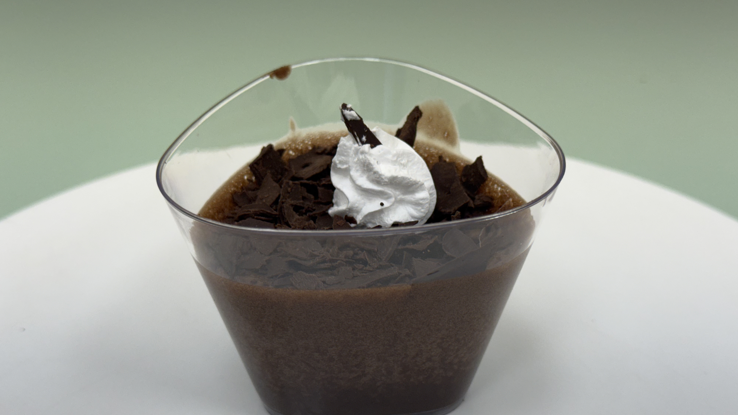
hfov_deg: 39.2
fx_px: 1037
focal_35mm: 53
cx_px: 373
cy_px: 256
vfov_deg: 22.6
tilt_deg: -33.3
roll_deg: -0.1
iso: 64
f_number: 1.78
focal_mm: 6.76
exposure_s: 1/223
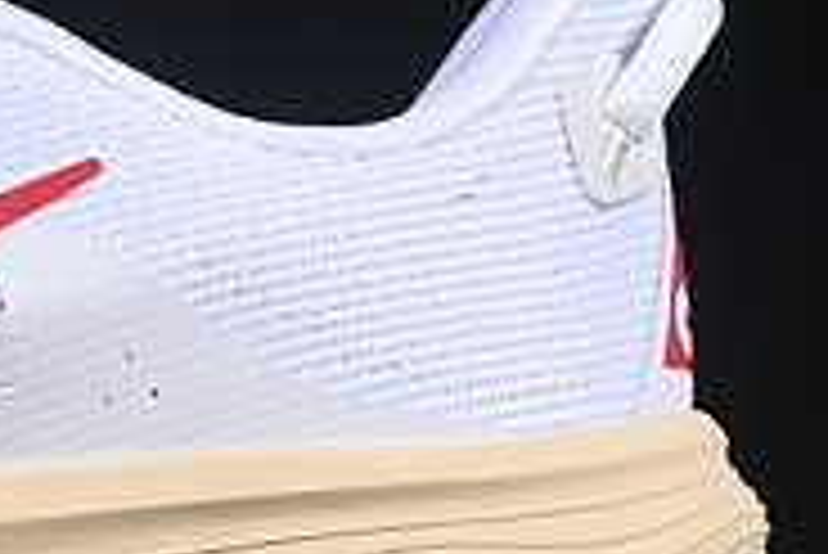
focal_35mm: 326
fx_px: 7504
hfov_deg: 6.2
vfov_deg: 4.2
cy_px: 137
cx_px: -382
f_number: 8
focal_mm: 50
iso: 160
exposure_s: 1/80
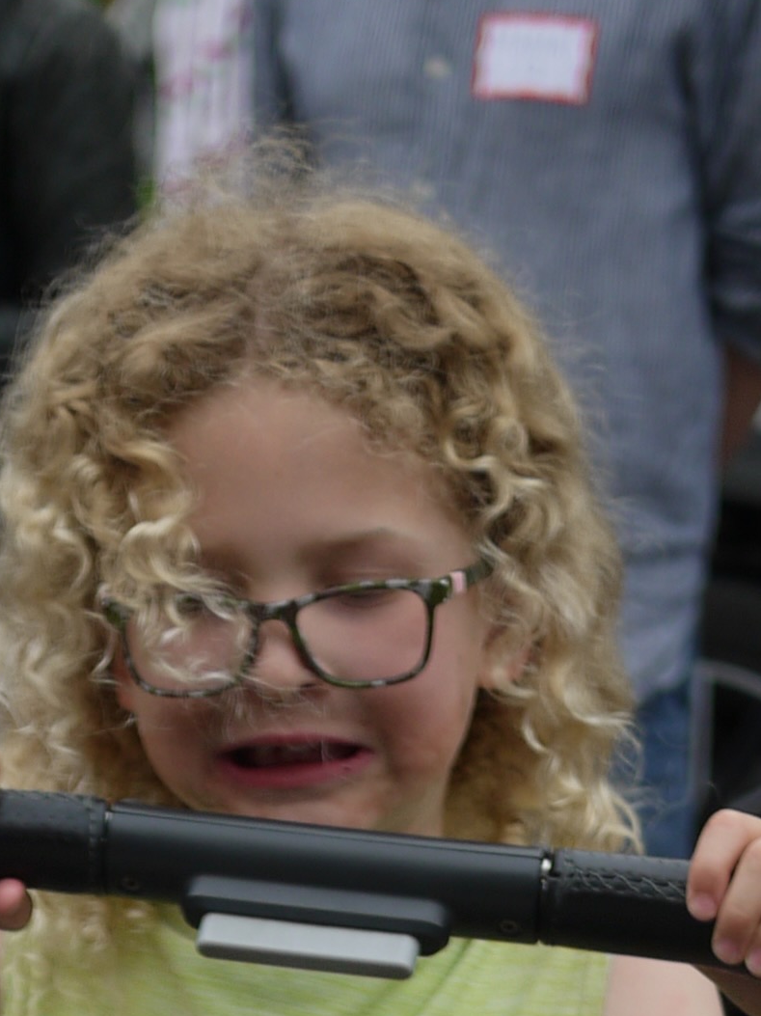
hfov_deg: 9.7
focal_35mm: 152
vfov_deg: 12.0
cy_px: 1777
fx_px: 4458
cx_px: 34
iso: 100
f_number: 2
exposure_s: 1/1000
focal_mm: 20
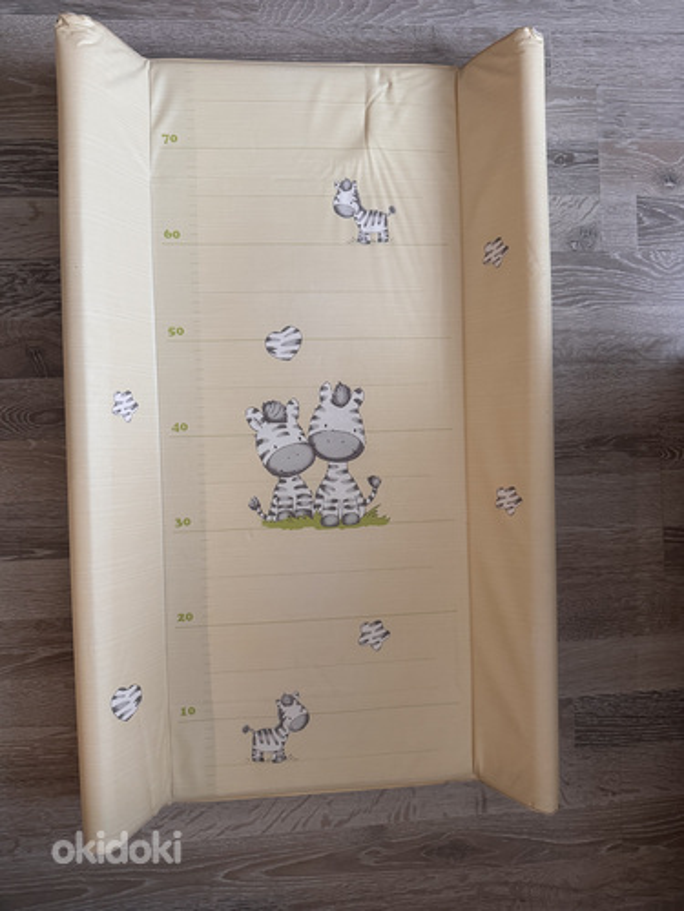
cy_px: 456
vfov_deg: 71.6
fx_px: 632
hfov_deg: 56.8
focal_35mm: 24
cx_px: 342
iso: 400
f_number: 1.78
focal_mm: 6.76
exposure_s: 1/60
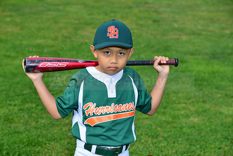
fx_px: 809
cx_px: 116
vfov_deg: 11.0
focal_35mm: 125
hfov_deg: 16.4
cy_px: 78
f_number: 10
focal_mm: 125
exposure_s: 1/200
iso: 200
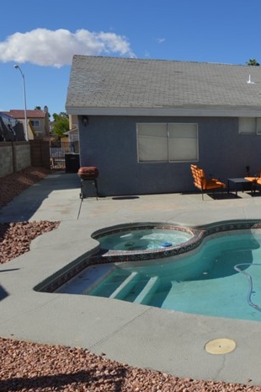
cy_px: 191
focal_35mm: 35
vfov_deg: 54.4
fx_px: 381
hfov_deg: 34.3
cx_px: 264
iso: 100
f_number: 11
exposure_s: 1/200
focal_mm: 10
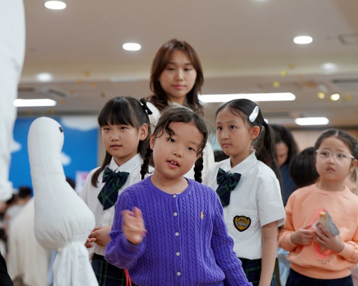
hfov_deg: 19.4
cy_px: 143
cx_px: 195
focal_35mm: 99
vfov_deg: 15.6
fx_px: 1049
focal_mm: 87
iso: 1600
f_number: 4
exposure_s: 1/160
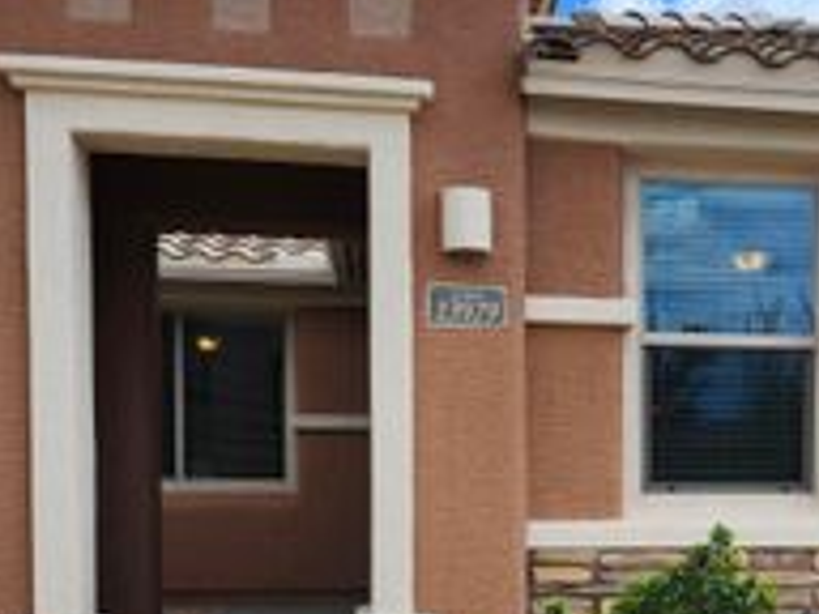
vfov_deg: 23.9
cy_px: 522
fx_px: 1420
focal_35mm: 60
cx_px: 682
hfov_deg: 31.2
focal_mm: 5.54
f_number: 1.8
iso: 25
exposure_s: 1/1372
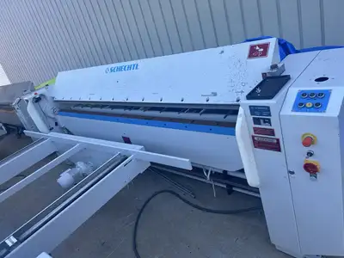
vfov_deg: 53.1
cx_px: 172
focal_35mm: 26
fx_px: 258
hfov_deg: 67.3
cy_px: 129
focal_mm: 5.7
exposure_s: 1/533
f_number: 1.5
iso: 50
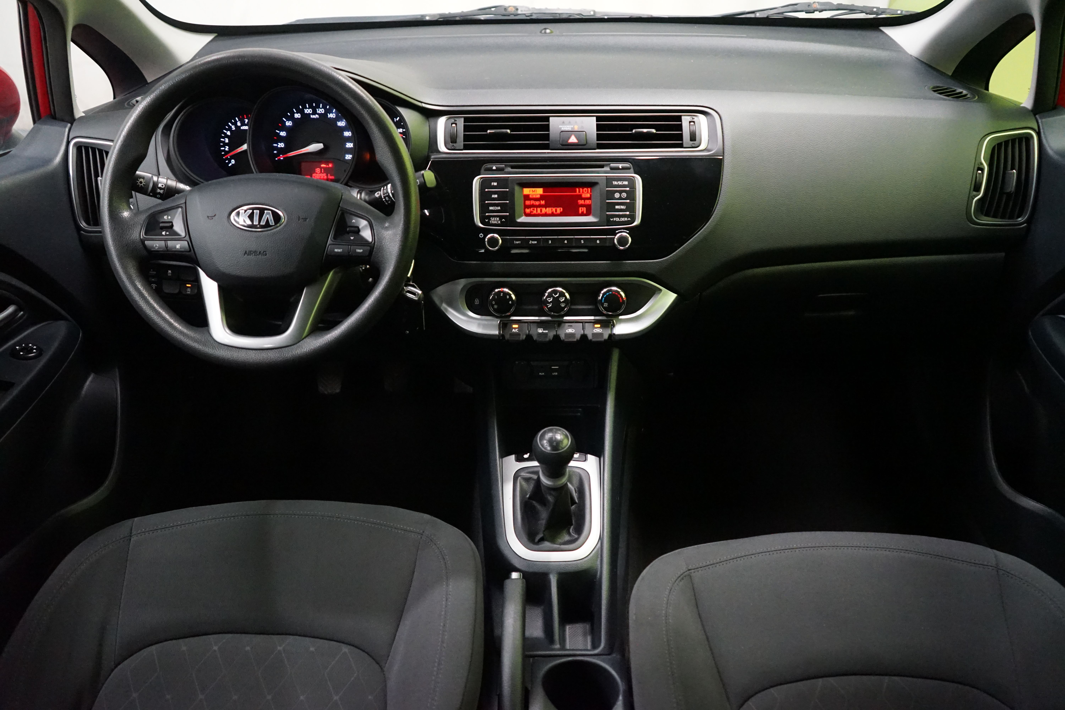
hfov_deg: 65.5
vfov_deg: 46.4
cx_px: 532
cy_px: 355
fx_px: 828
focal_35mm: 28
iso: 6400
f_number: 3.5
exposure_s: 1/50
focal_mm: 28
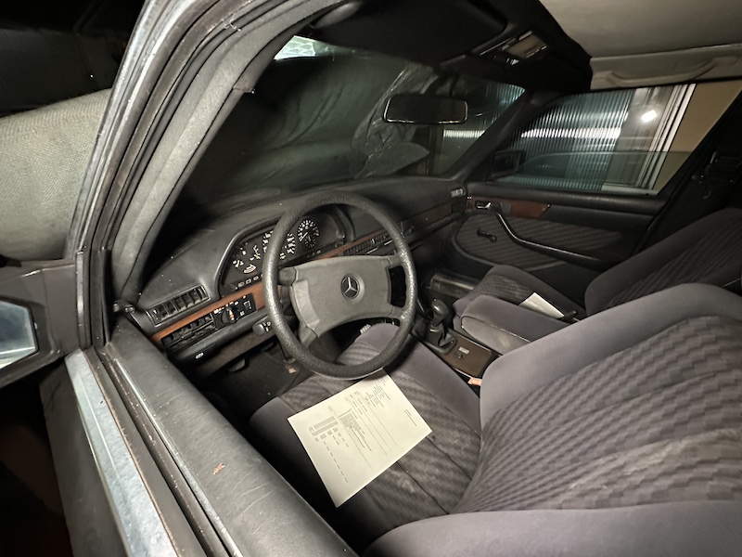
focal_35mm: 14
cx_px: 371
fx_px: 300
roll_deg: +1.6
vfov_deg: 85.7
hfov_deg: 102.1
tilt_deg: -27.5
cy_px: 278
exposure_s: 1/29
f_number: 2.2
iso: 1600
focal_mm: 2.22
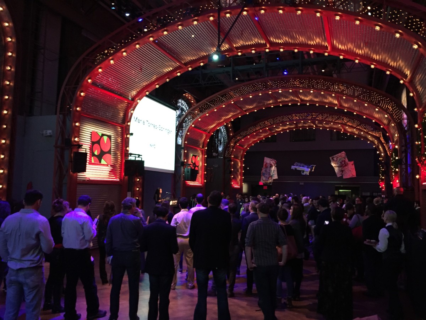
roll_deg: -2.0
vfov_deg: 48.2
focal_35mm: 29
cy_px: 160
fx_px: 357
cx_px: 213
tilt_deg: +4.5
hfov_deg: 61.7
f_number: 2.2
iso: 320
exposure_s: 1/15
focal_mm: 4.15
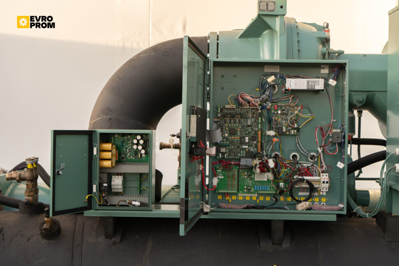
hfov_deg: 38.9
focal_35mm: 51
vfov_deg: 26.5
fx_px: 565
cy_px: 133
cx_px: 200
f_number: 7.1
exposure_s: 1/160
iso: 200
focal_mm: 51
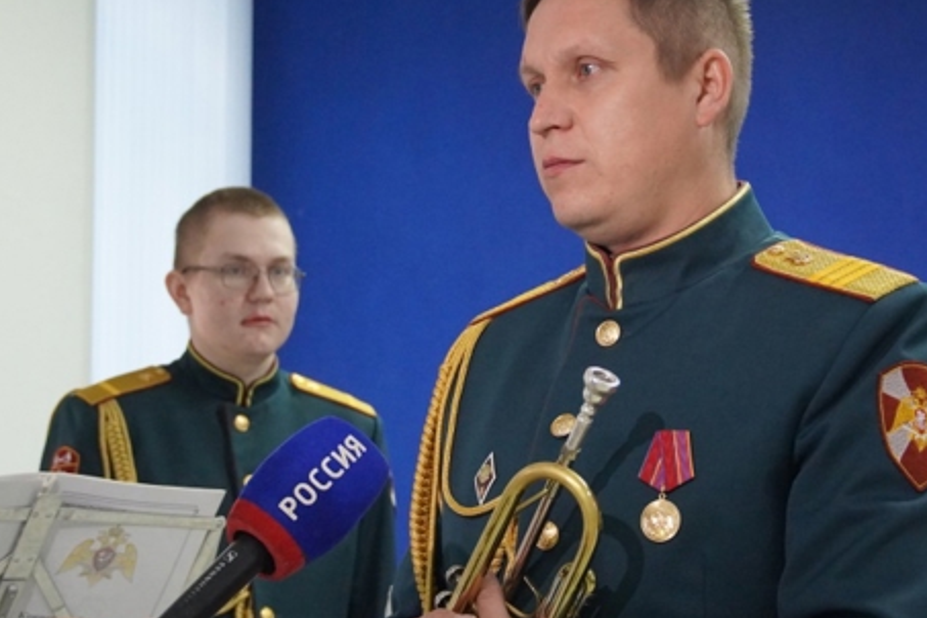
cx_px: 568
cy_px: 307
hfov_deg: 23.4
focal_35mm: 87
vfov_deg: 15.7
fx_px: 2236
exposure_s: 1/160
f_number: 4.5
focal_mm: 35
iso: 4000
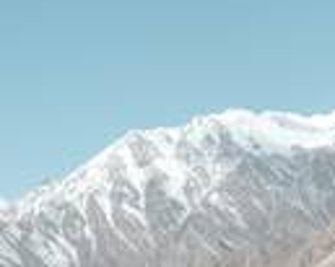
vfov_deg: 10.8
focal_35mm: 140
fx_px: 1387
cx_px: -187
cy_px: 314
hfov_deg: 12.9
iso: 80
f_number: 5
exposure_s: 1/500
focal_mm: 26.6
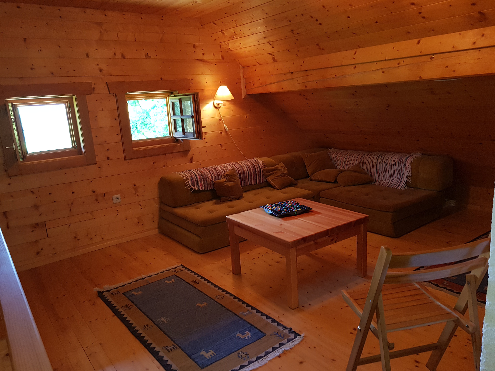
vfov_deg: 53.1
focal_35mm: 26
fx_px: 372
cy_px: 186
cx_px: 248
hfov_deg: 67.3
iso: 100
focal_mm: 4.2
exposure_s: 1/25
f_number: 1.7
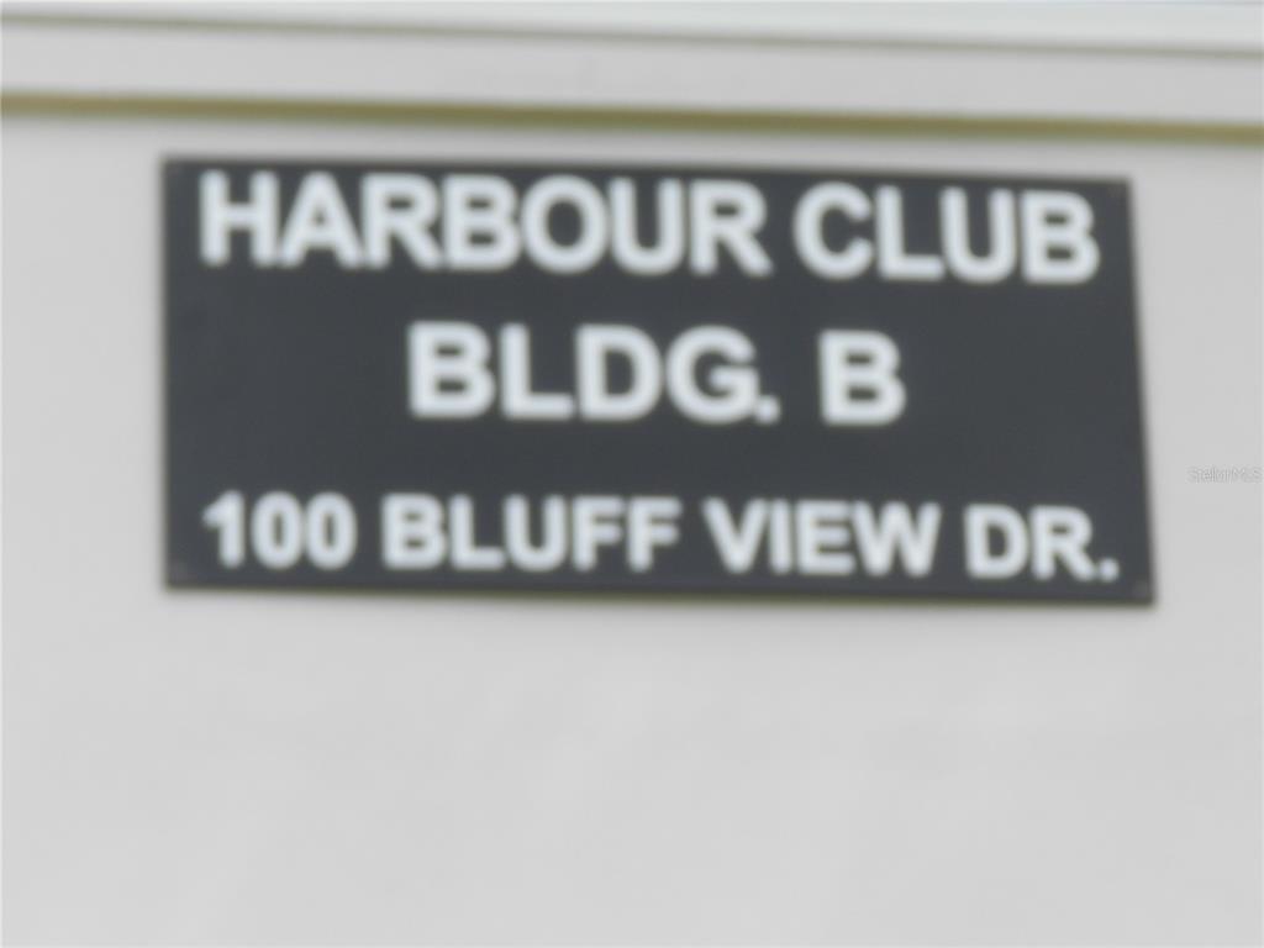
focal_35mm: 191
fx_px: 6974
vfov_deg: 7.8
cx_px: 632
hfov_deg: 10.4
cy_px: 474
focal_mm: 34
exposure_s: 1/250
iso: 160
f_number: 5.5
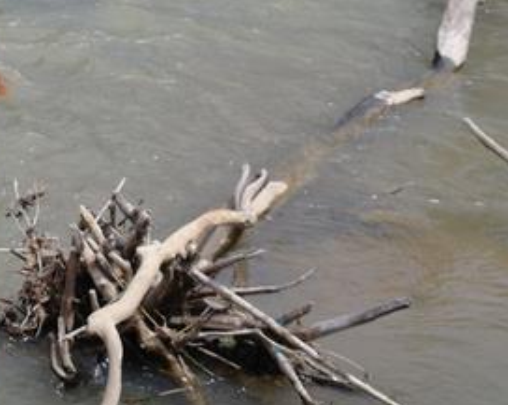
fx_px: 1262
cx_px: -84
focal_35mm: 84
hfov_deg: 21.3
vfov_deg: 18.1
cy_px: 97
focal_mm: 25
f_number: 5.6
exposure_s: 1/320
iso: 100
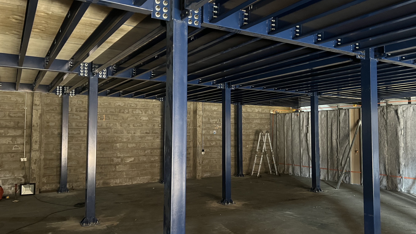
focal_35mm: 29
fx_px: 320
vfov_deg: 40.2
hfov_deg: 66.1
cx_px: 213
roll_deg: +0.6
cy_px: 110
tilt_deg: +3.6
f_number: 1.5
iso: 640
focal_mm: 5.7
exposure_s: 1/25
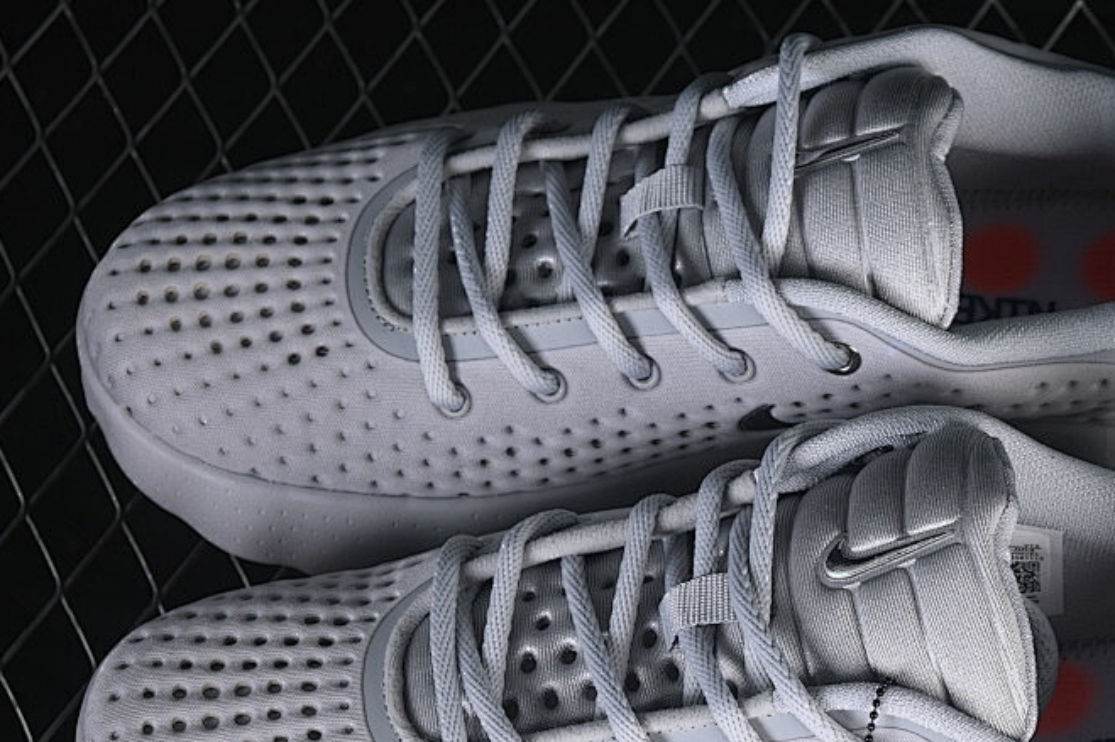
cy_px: 541
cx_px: 761
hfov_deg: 16.6
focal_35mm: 123
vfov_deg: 11.1
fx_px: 3808
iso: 160
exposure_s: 1/80
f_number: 7.1
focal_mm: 50
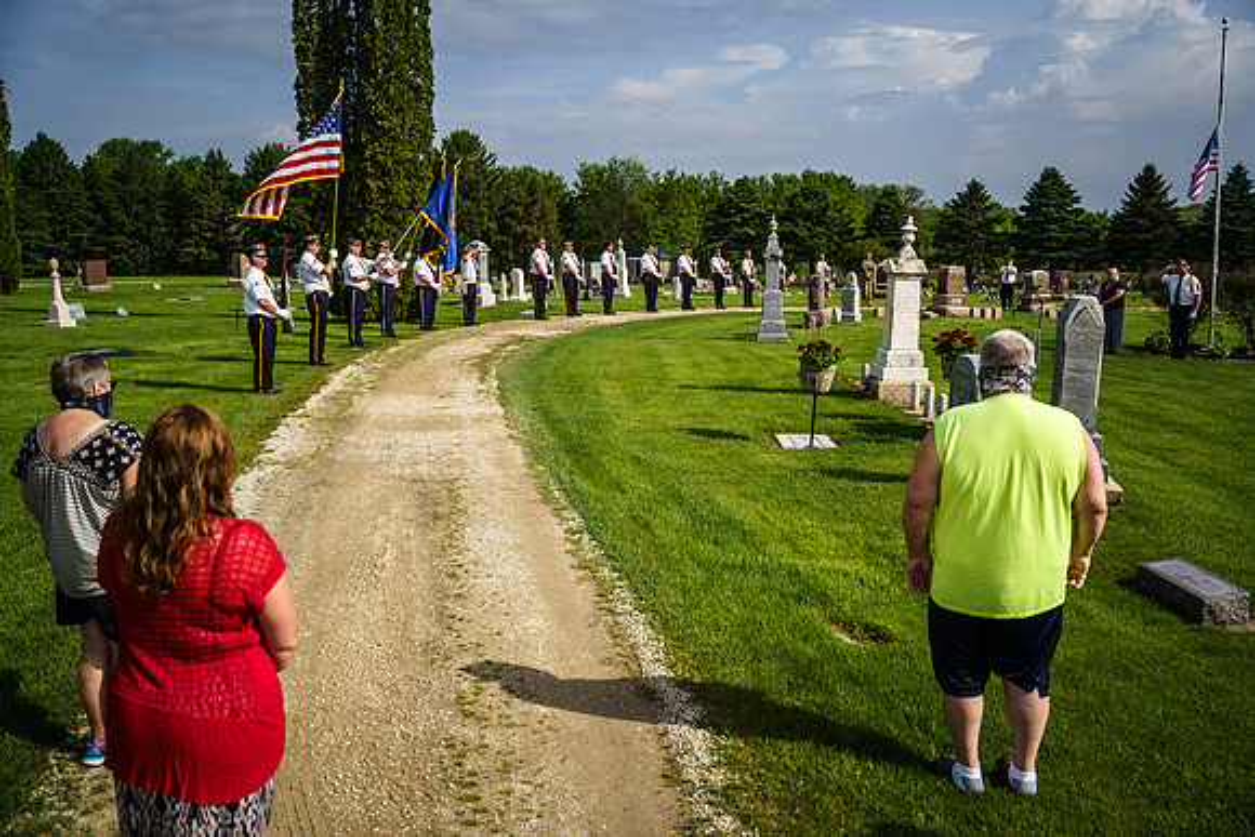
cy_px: 418
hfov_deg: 54.0
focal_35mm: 35
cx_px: 631
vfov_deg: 37.5
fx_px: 1232
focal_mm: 35
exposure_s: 1/6400
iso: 200
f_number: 2.8
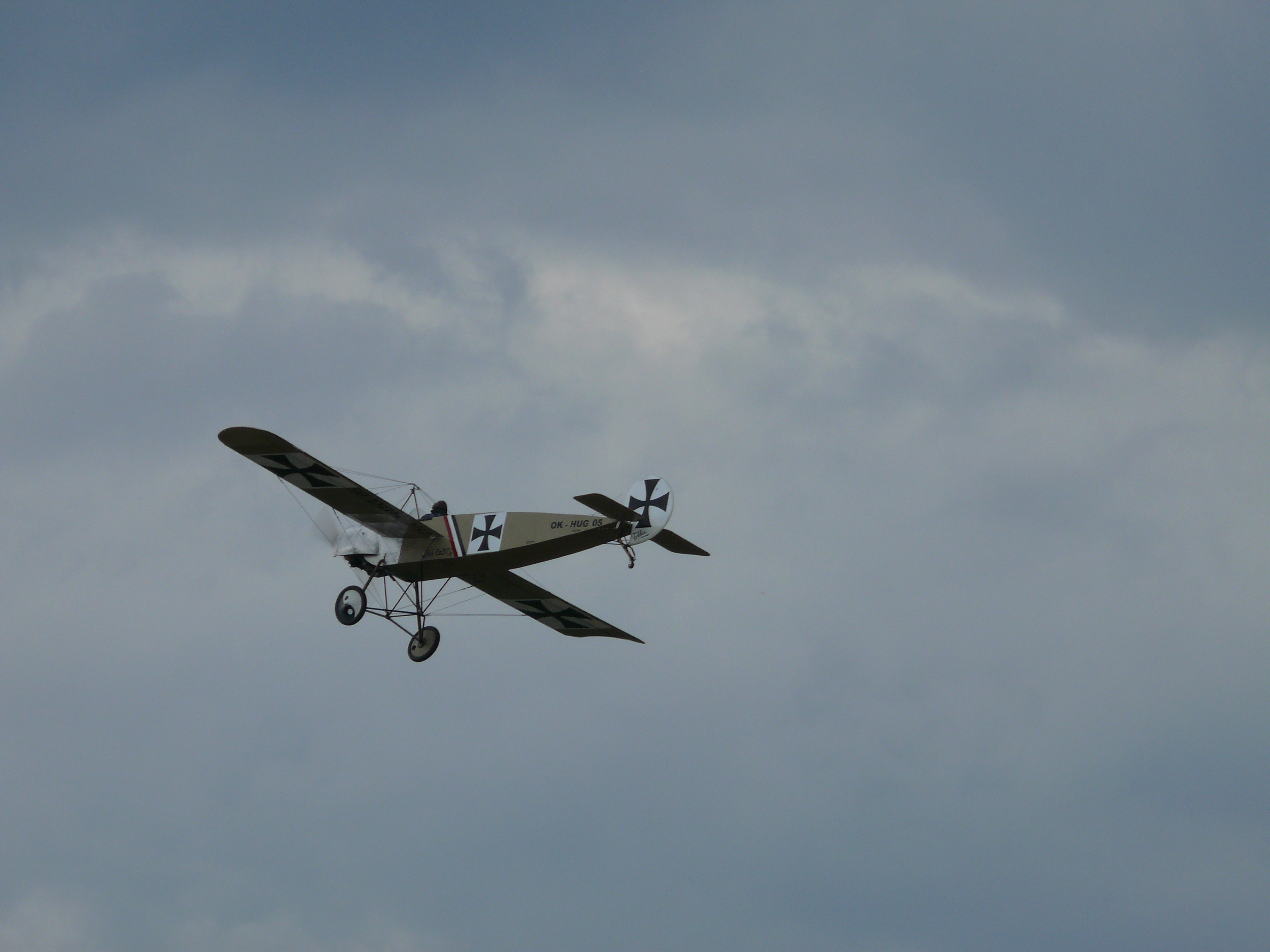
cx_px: 635
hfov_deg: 4.7
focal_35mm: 420
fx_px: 15409
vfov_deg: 3.5
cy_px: 476
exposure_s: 1/500
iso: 100
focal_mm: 88.8
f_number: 7.1
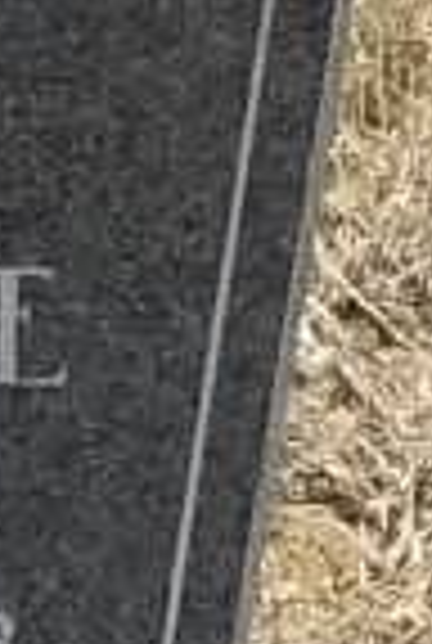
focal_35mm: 348
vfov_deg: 5.9
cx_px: -612
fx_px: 6233
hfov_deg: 3.9
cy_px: 504
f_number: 6.3
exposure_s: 1/500
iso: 80
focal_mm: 7.1
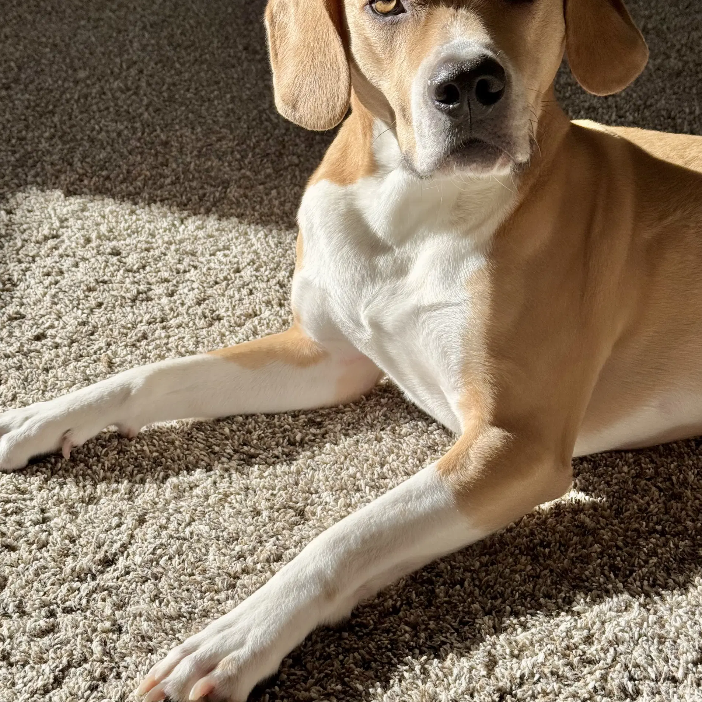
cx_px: 351
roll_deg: +1.7
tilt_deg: -29.4
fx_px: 1308
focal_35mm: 57
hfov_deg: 30.0
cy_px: 320
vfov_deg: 30.0
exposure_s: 1/1312
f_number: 1.78
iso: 64
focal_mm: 6.76
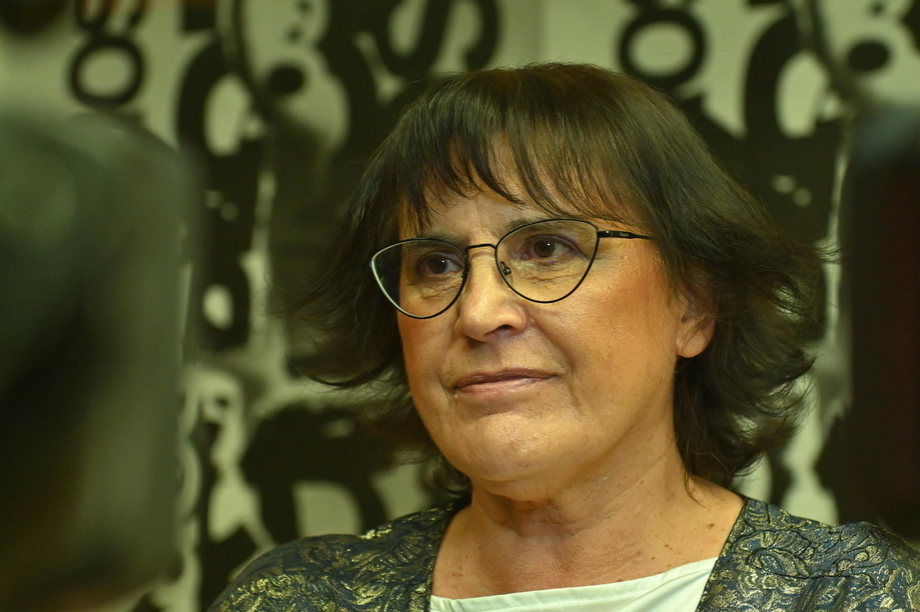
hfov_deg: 17.5
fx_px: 2989
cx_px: 506
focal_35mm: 117
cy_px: 311
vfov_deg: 11.7
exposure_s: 1/250
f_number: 4
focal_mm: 70
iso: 1600
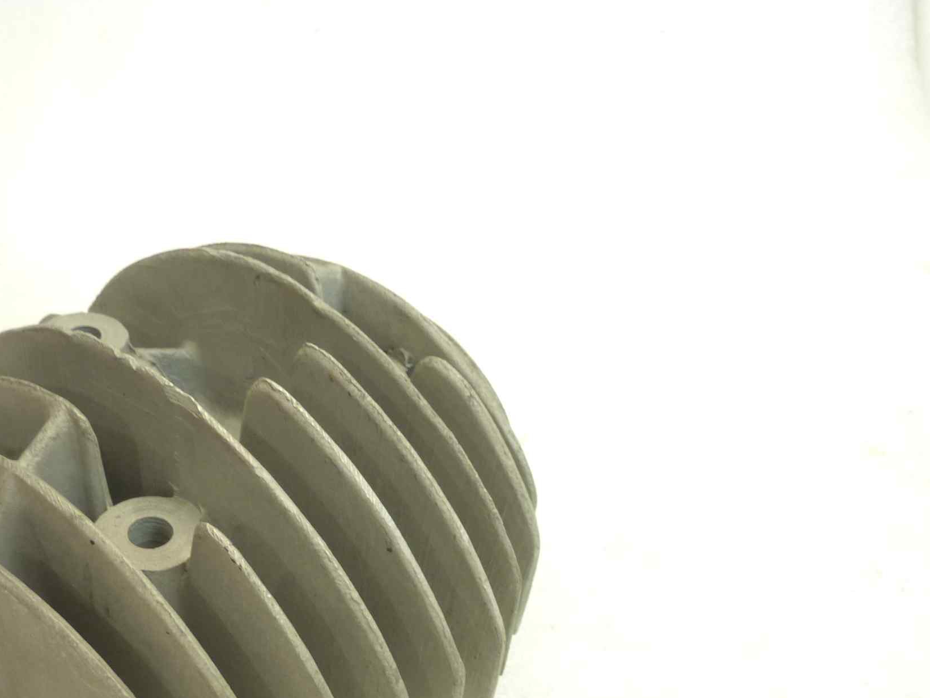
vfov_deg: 35.8
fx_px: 1048
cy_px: 542
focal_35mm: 39
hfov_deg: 47.1
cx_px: 316
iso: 125
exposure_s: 1/13
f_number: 3.3
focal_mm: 4.1
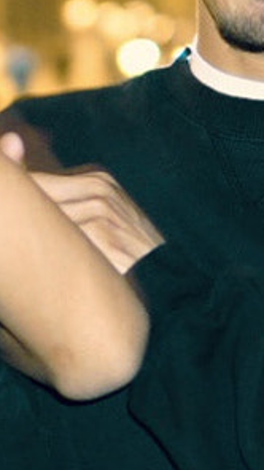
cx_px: -248
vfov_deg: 8.4
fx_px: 3185
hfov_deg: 4.7
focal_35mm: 256
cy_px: 225
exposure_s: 1/13
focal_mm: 30
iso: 320
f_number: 1.4
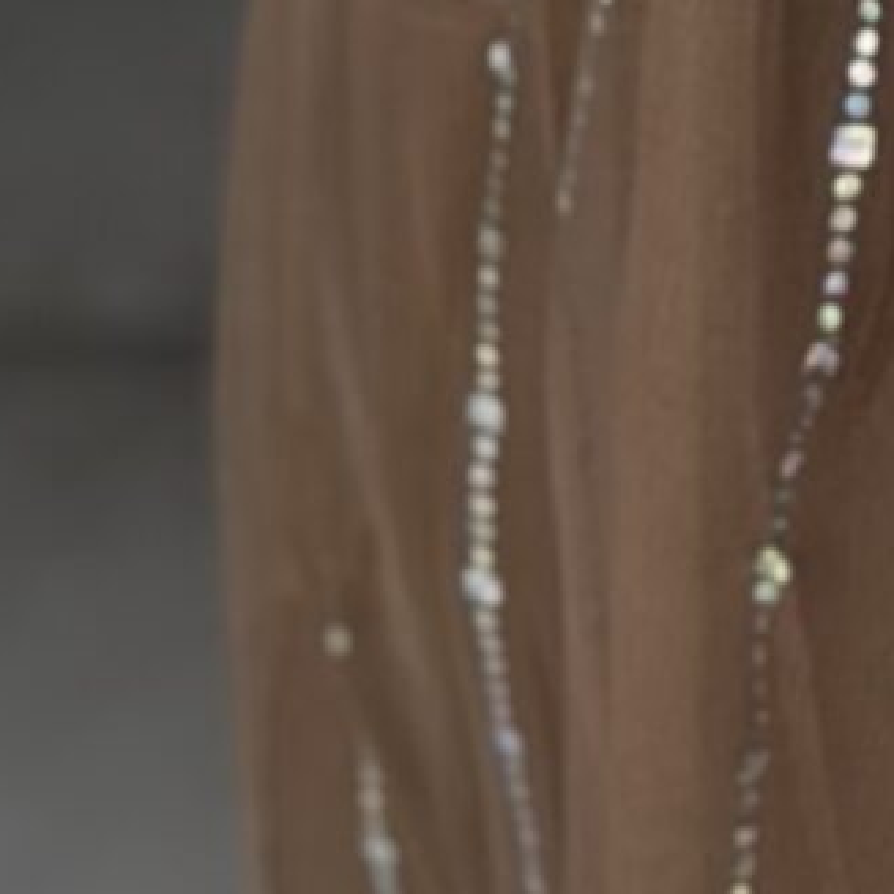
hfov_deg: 5.1
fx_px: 9701
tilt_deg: -19.3
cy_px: -2297
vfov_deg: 4.9
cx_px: 2436
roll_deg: +2.4
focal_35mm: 332
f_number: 1.78
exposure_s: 1/1642
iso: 80
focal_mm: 6.76
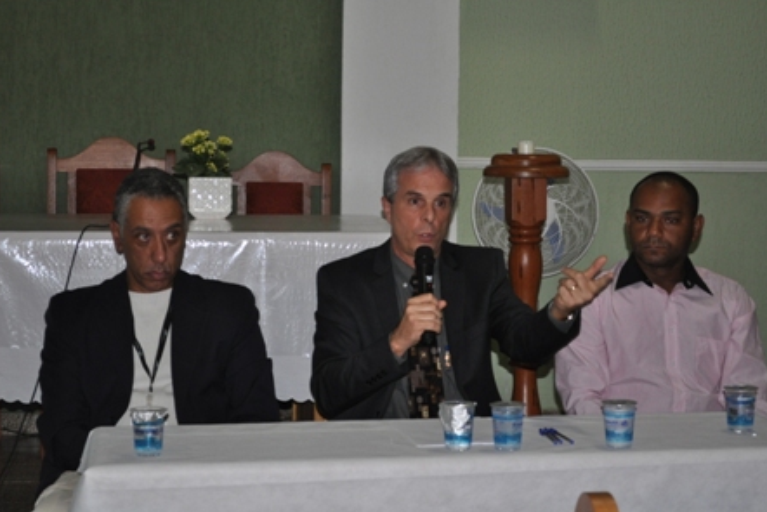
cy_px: 257
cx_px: 384
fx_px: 1780
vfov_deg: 16.4
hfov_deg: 24.3
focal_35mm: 84
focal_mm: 55
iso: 800
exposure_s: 1/60
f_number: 5.6
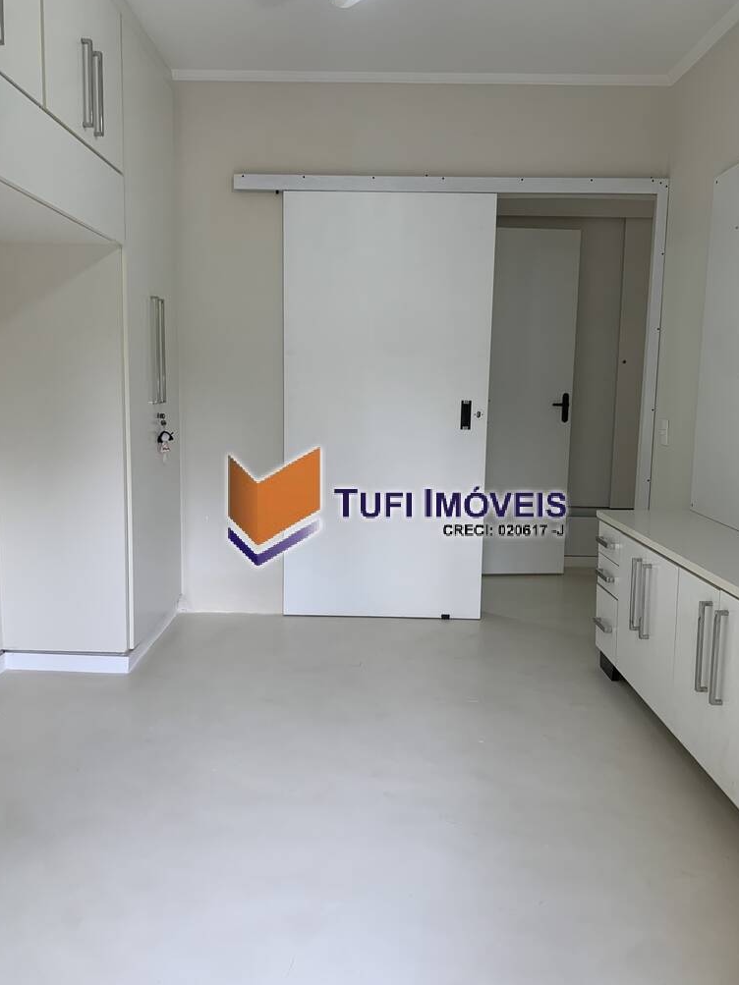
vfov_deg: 63.4
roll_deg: -0.4
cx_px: 372
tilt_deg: -6.8
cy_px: 503
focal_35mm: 28
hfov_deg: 49.7
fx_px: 797
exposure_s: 1/120
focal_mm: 4.25
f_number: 1.8
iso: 50
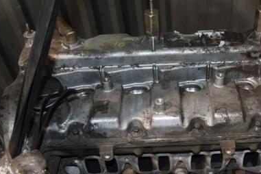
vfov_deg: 26.0
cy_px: 82
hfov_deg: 38.0
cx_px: 162
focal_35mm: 52
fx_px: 377
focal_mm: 22
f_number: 5
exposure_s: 1/60
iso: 800
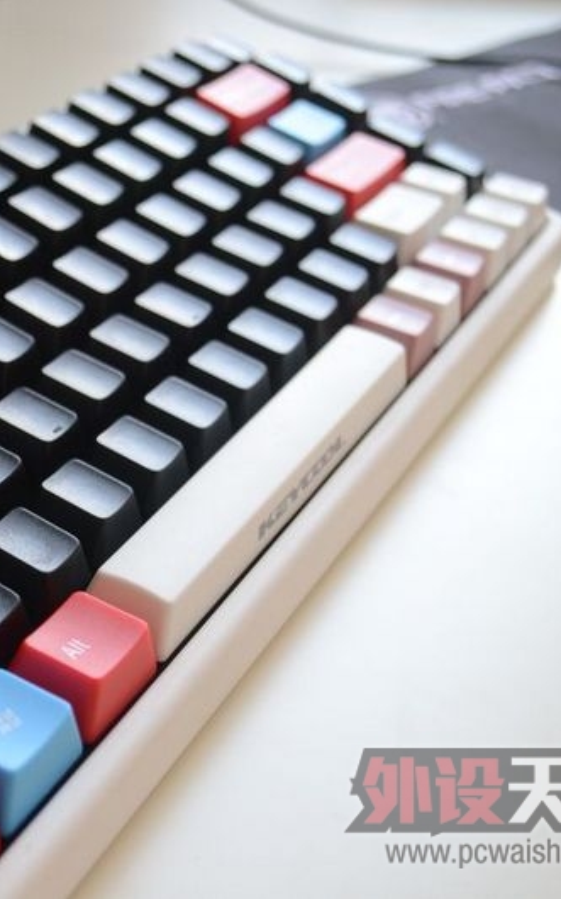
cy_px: 450
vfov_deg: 34.0
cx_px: -2
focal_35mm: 60
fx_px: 1469
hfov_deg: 20.9
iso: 400
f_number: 4.2
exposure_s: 1/40
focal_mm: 26
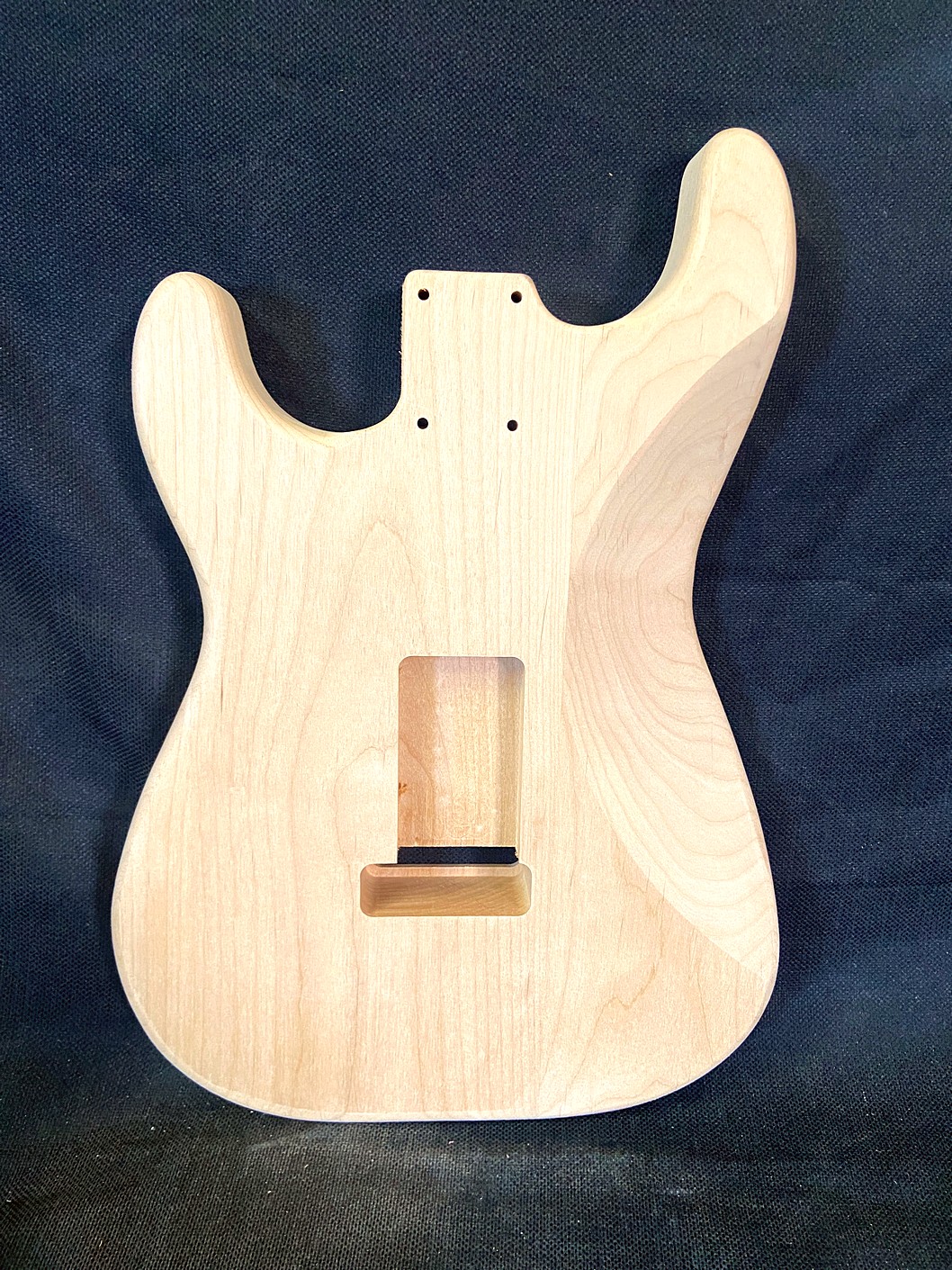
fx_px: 954
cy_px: 635
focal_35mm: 26
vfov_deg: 67.3
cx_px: 476
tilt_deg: -24.2
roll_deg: +0.0
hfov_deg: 53.1
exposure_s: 1/60
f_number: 1.8
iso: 250
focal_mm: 4.25
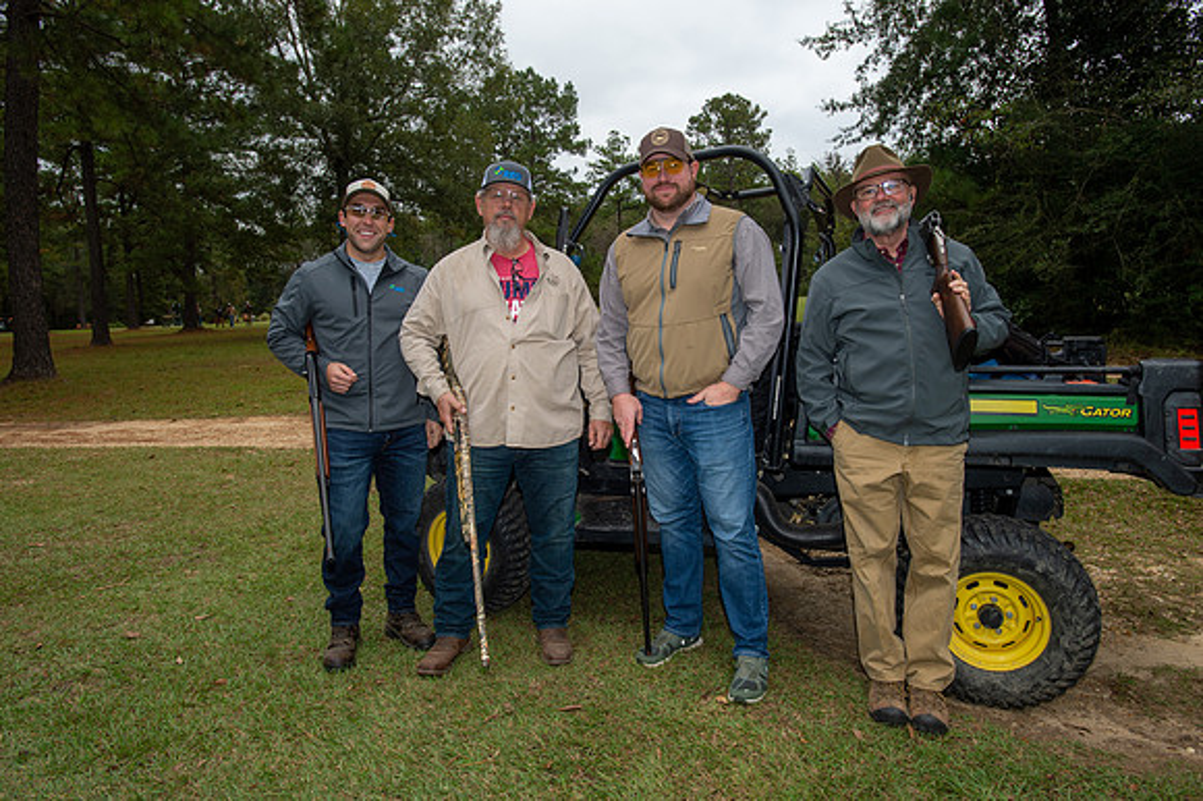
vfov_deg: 53.1
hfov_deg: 73.8
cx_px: 602
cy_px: 400
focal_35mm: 24
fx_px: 802
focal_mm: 24
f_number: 6.3
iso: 320
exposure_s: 1/250
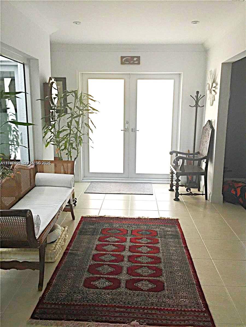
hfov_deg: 48.2
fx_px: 275
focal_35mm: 29
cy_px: 164
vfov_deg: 61.7
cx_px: 123
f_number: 2.2
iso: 40
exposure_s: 1/120
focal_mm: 4.15
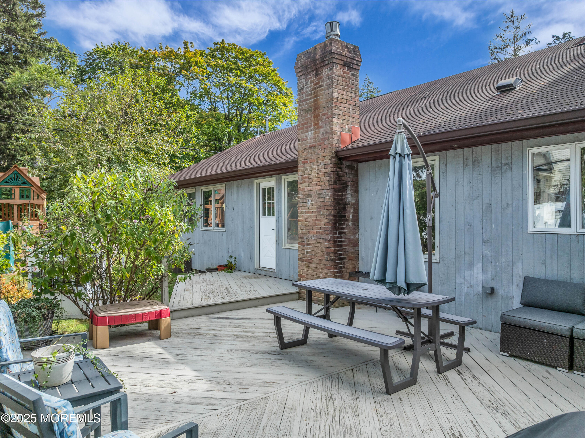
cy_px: 219
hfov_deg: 71.6
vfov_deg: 56.8
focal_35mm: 24
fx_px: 405
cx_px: 292
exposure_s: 1/2500
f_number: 2.8
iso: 260
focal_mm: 12.29
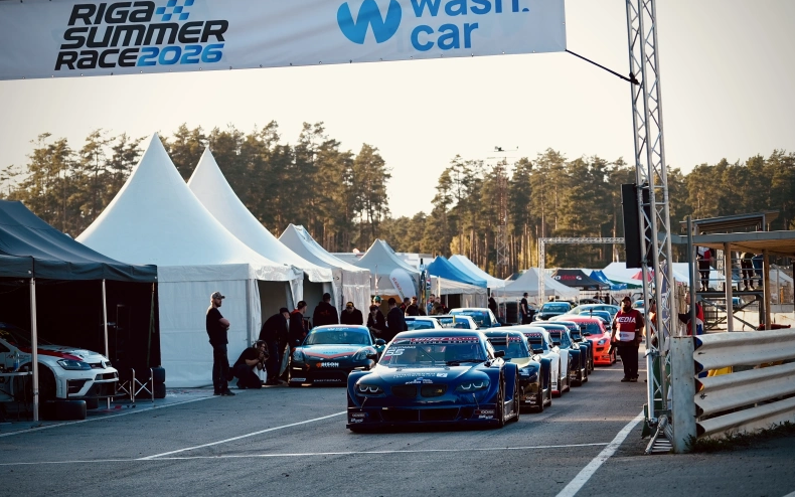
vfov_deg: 13.5
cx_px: 399
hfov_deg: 21.4
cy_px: 253
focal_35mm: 97
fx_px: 2102
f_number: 4.5
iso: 640
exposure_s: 1/200
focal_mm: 94
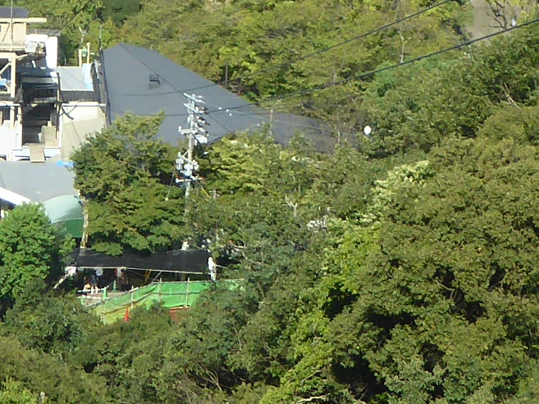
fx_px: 3176
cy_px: -126
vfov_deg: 7.2
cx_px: 337
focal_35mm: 204
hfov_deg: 9.7
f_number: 3.7
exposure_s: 1/500
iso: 100
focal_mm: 6.3
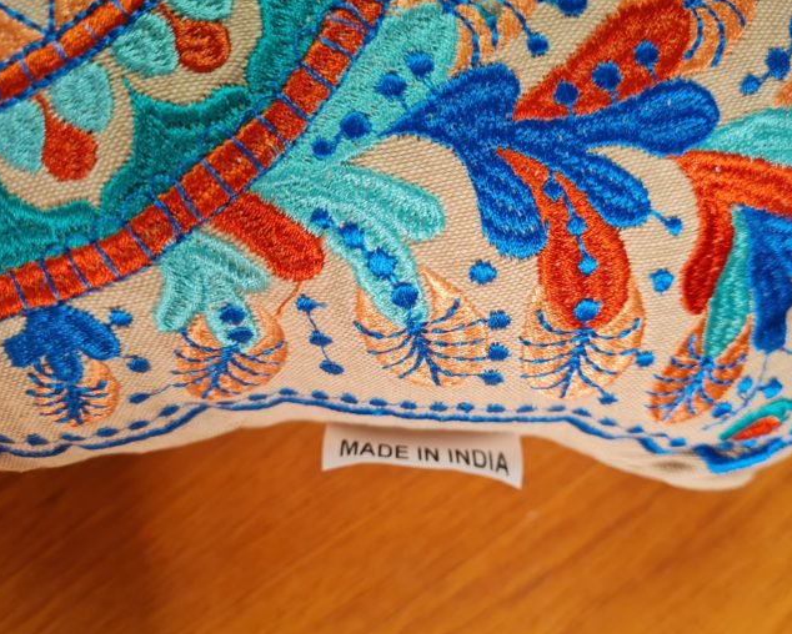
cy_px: 326
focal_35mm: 28
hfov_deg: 62.2
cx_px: 410
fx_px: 657
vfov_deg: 51.6
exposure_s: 1/120
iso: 64
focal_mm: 5.4
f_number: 1.8
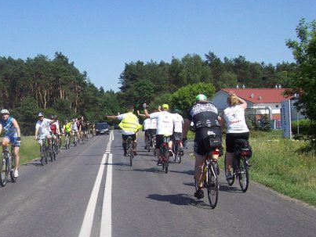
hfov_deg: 32.3
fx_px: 530
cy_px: 143
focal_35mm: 58
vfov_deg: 25.2
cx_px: 62
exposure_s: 1/493
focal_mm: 6
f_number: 4.8
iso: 80
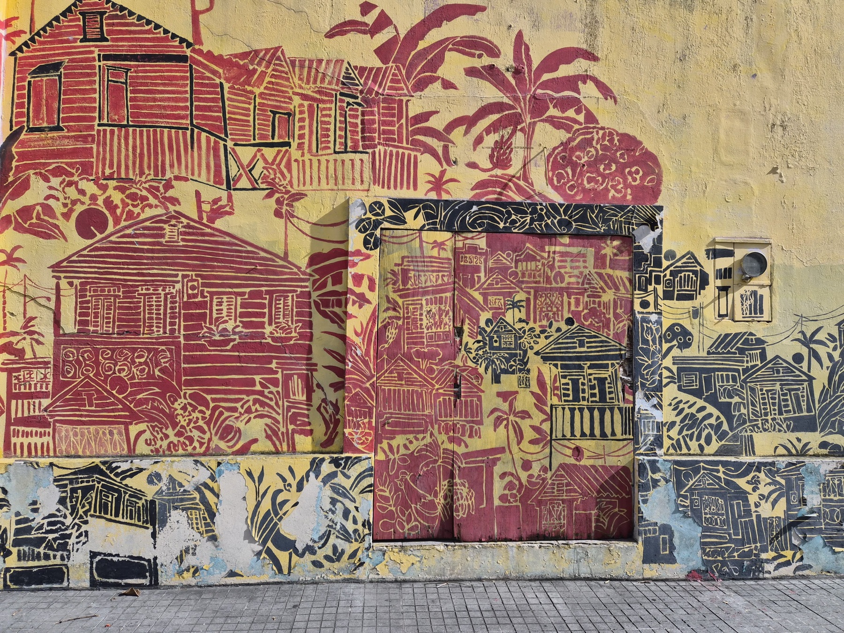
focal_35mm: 23
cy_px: 316
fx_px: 561
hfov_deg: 73.9
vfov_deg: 58.9
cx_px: 422
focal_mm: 5.4
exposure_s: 1/6400
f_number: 1.8
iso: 80
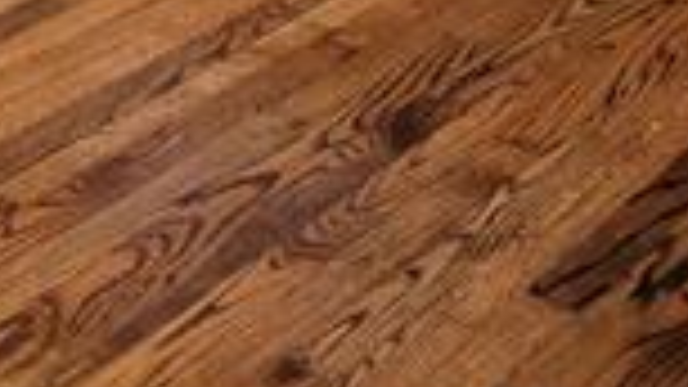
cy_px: -828
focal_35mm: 112
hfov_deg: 18.5
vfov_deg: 8.7
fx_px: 2043
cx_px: -31
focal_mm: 16
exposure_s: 1/25
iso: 800
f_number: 7.1
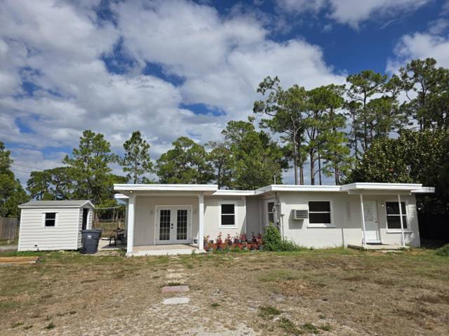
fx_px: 298
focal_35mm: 23
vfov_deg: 58.8
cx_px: 224
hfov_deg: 74.0
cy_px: 168
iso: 50
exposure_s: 1/7944
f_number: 1.7
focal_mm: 6.3
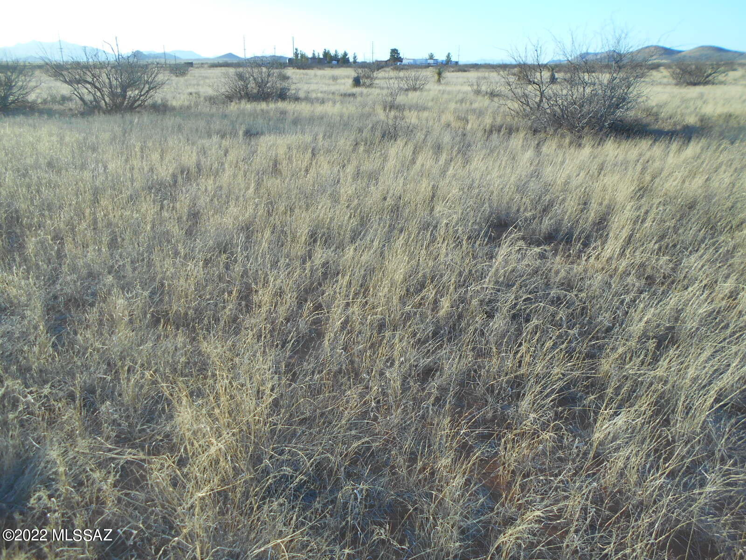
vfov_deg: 53.1
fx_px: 560
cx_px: 373
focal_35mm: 26
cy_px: 280
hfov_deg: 67.3
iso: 80
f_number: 3.2
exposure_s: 1/320
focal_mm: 4.6
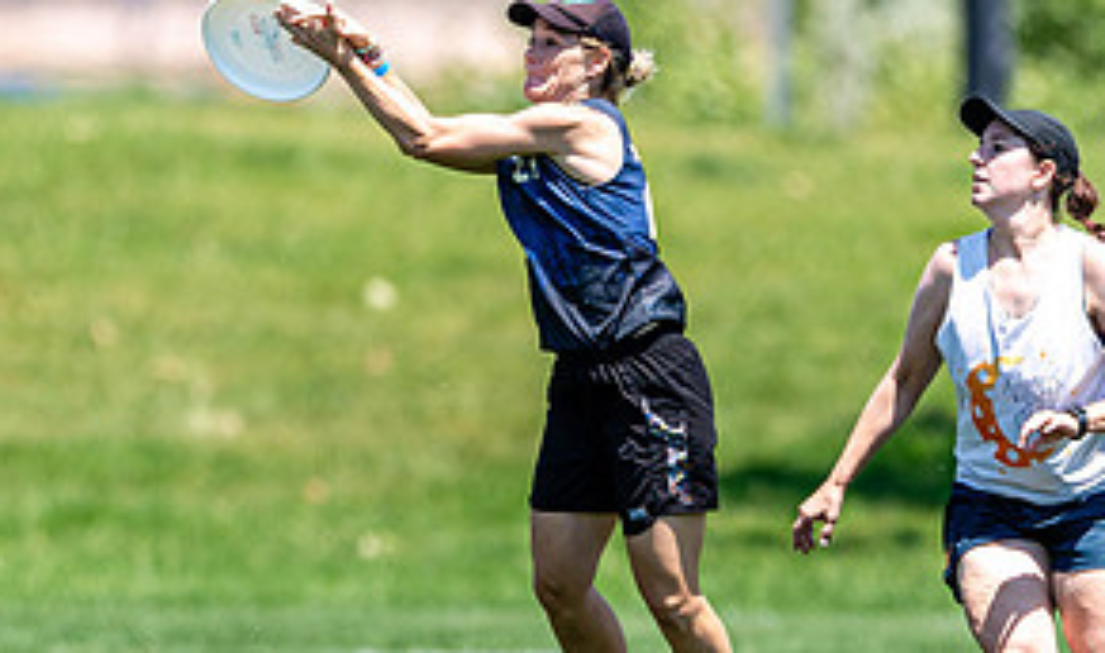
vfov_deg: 1.0
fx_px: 36903
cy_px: 513
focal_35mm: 1244
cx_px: 629
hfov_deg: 1.7
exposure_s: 1/2500
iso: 180
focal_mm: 400
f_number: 2.8
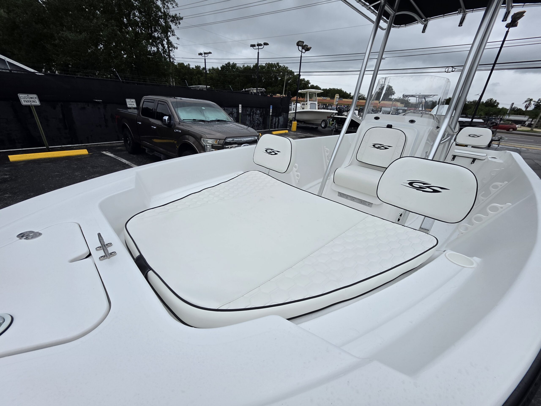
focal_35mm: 13
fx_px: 203
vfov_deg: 89.9
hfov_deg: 106.2
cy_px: 203
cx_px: 270
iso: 40
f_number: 1.9
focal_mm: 2.2
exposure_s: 1/572
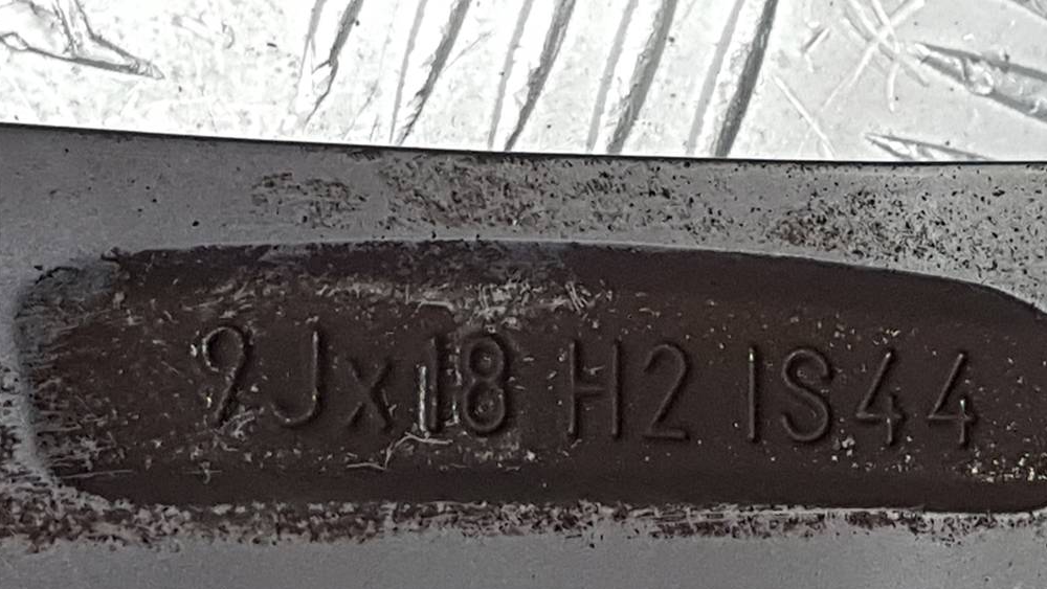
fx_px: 805
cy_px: 368
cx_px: 530
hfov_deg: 66.1
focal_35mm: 29
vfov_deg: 39.9
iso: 100
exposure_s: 1/50
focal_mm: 4.2
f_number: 1.7
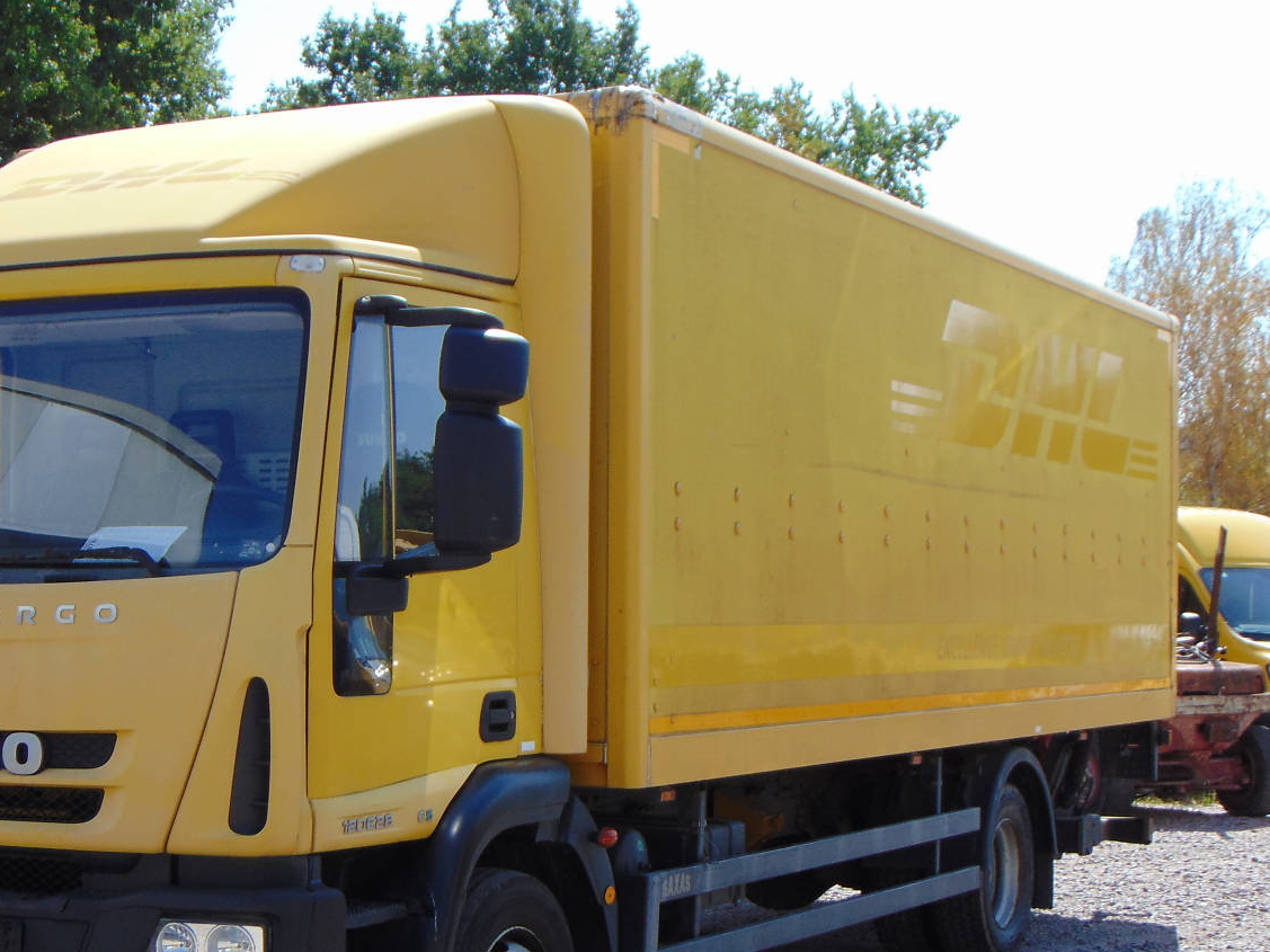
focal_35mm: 71
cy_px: 643
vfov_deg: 20.6
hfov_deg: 27.3
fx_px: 2605
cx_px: 471
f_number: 9
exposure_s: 1/250
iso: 80
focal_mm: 9
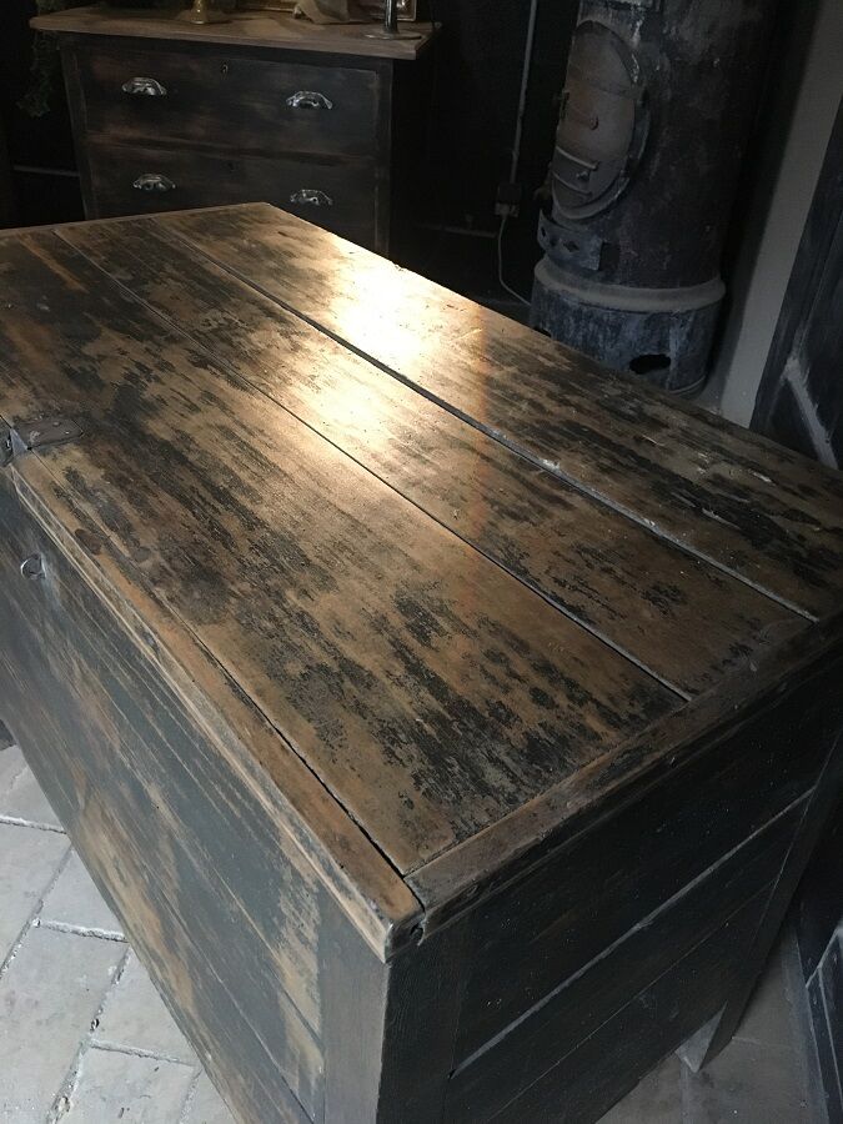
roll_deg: -3.2
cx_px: 422
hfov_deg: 48.2
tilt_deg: -35.5
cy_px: 562
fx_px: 942
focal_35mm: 29
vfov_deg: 61.7
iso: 320
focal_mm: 4.15
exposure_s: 1/17
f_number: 2.2
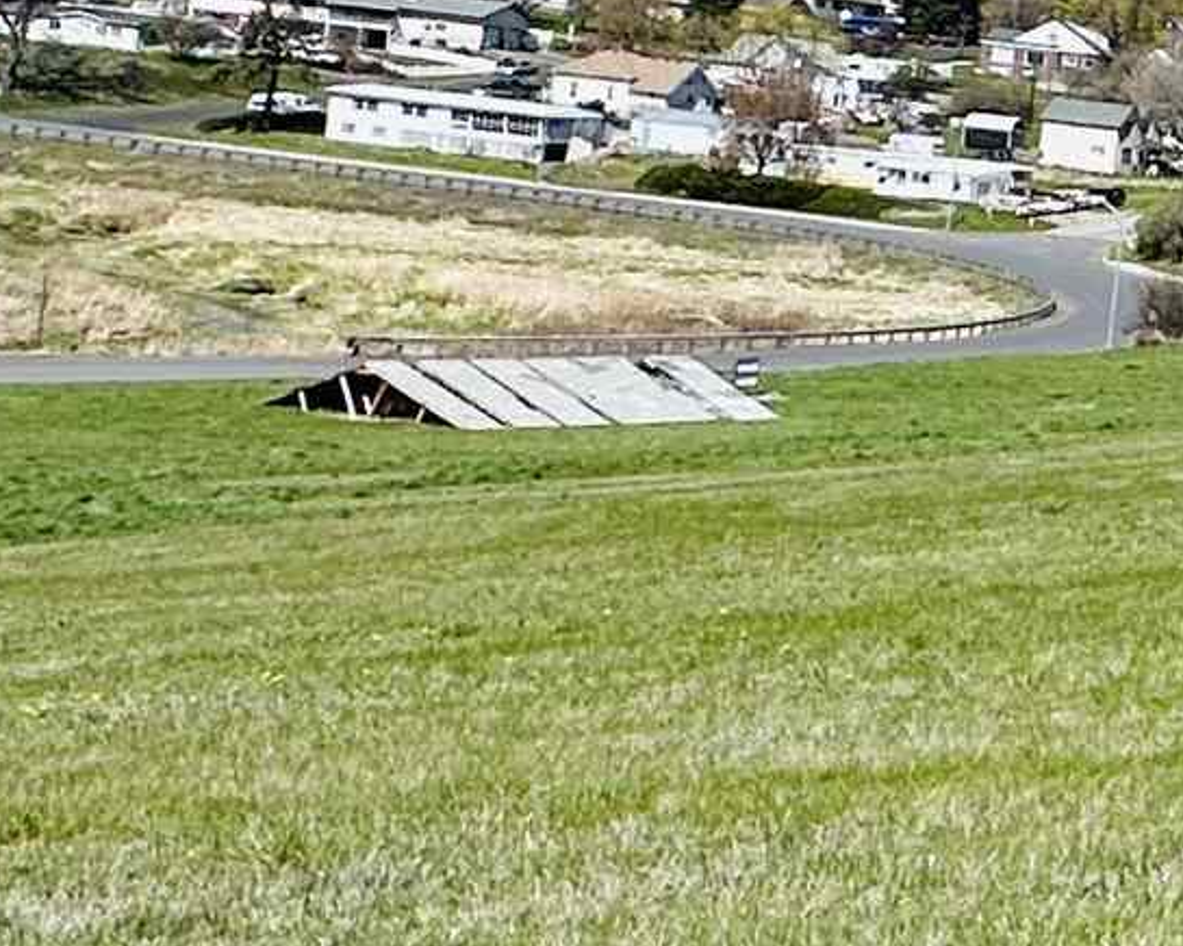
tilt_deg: +0.3
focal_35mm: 77
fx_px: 2696
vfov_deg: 19.8
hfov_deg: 17.0
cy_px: 258
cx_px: 2475
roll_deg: -5.3
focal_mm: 2.22
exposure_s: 1/2174
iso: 50
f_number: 2.2
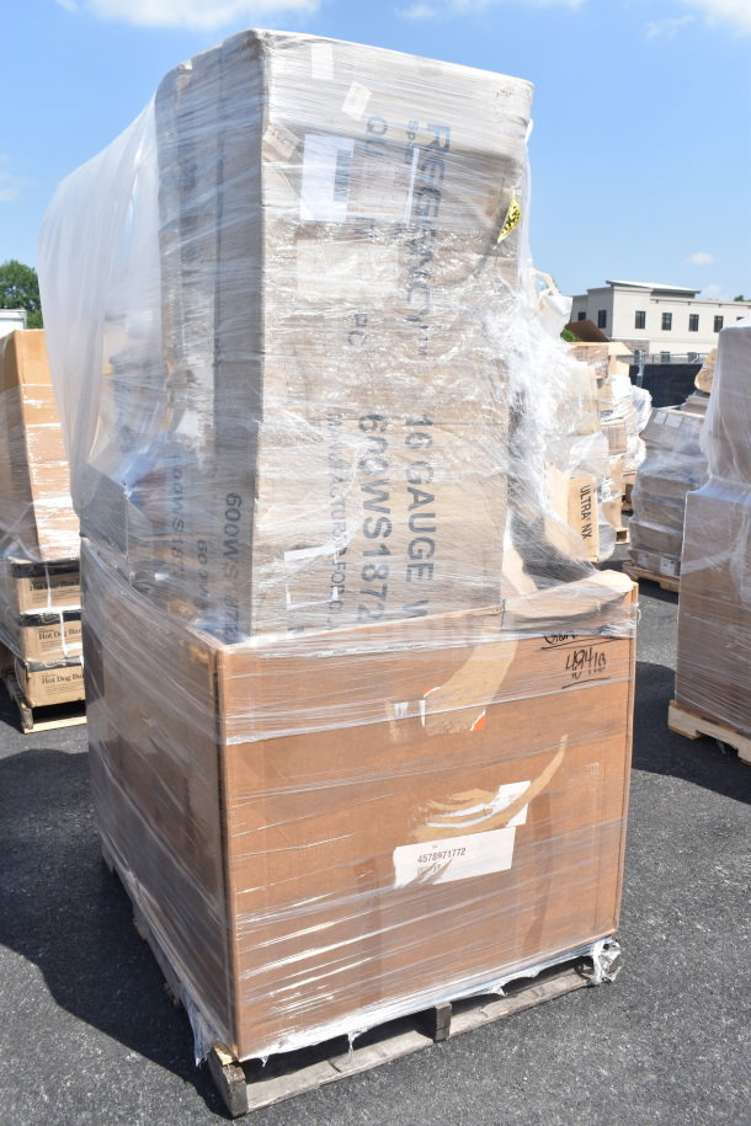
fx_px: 939
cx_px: 376
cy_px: 563
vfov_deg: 61.9
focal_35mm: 30
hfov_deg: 43.6
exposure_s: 1/320
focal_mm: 20
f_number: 9
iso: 200
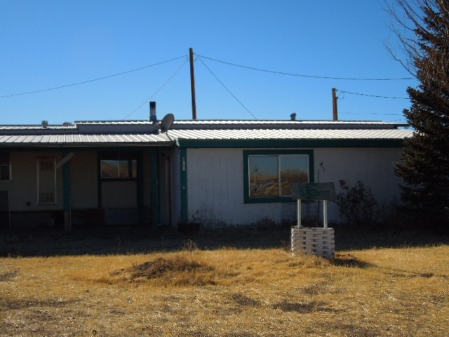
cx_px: 224
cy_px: 168
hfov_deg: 39.7
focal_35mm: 48
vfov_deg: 30.3
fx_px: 623
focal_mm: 8.7
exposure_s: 1/400
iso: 100
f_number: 8
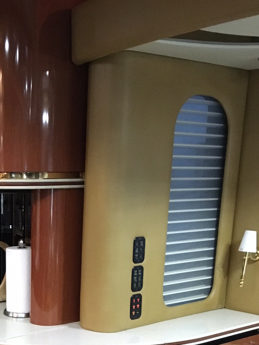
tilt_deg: -15.3
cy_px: 333
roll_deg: +1.1
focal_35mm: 56
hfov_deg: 25.1
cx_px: 14
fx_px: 559
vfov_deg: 32.1
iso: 320
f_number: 2.2
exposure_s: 1/15
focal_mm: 4.15
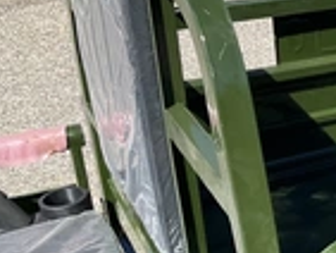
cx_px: 458
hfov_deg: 21.2
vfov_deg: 17.8
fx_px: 797
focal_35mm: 82
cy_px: 210
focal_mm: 3
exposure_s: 1/1098
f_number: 1.8
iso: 25
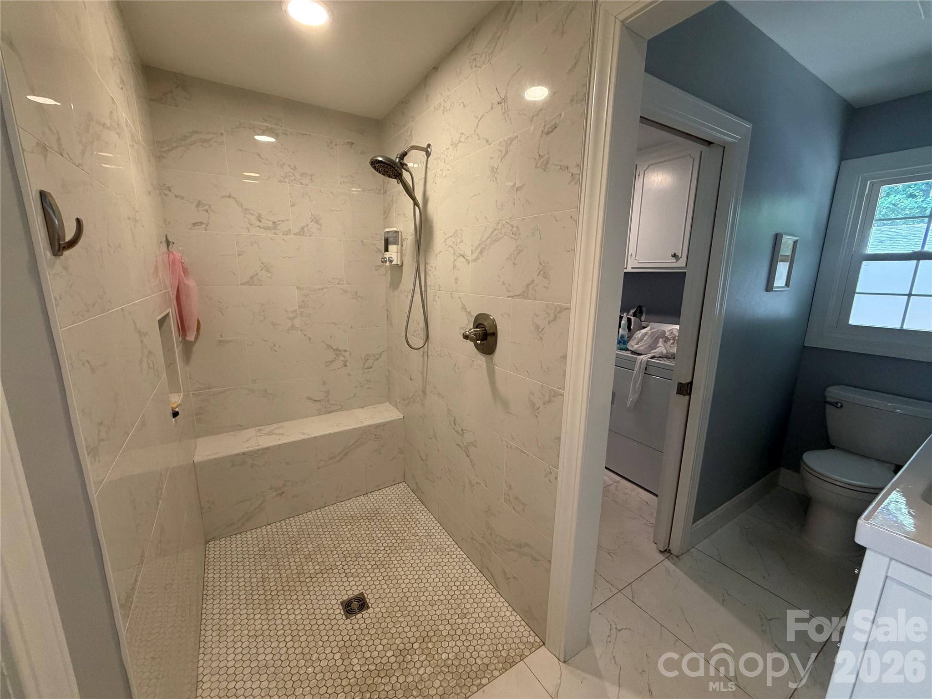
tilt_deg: -12.2
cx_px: 466
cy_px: 350
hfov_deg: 102.1
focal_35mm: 14
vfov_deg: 85.7
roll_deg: +0.0
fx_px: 377
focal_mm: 2.22
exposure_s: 1/120
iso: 320
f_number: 2.2
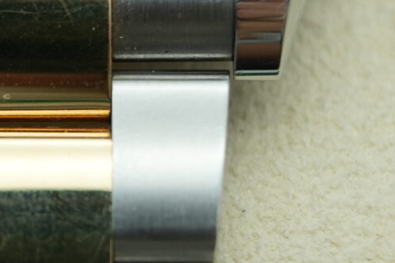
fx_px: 1997
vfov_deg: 7.5
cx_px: 10
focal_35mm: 182
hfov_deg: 11.2
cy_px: 113
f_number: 5
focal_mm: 35
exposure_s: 1/250
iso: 400
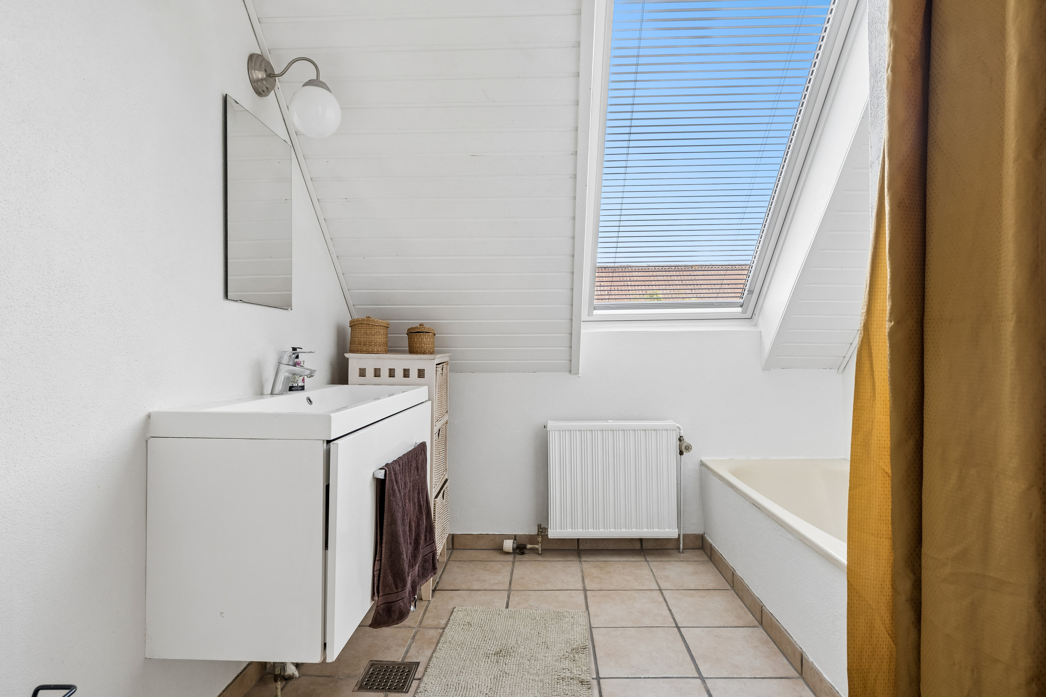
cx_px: 523
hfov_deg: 83.3
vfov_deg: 61.3
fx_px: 588
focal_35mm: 20
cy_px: 348
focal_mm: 13.5
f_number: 8
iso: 200
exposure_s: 1/25
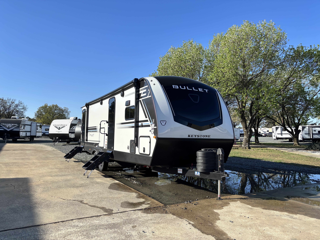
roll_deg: -0.8
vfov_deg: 53.1
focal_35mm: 26
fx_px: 240
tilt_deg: +2.9
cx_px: 160
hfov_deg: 67.3
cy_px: 120
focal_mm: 5.96
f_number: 1.6
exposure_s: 1/2398
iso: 50
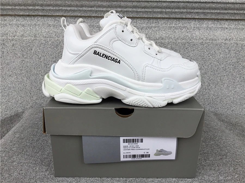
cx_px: 122
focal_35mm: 31
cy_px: 92
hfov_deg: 58.4
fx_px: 219
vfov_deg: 45.4
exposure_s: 1/257
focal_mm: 3.3
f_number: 2.4
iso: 25
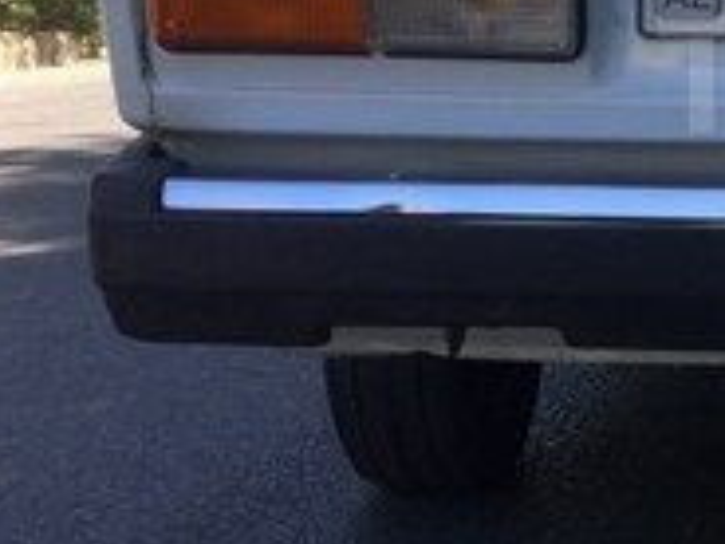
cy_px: 73
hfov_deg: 17.2
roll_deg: +2.5
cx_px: 1060
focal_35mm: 104
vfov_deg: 14.1
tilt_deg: +1.9
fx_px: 2178
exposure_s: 1/672
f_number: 2.2
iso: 32
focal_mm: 4.15
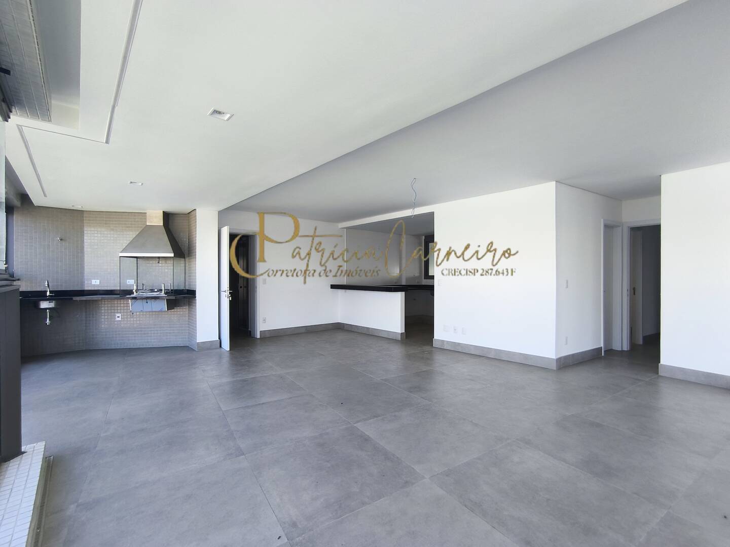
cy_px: 274
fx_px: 337
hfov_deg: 94.5
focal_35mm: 16
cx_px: 365
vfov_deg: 78.1
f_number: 2.2
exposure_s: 1/120
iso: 64
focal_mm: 1.65
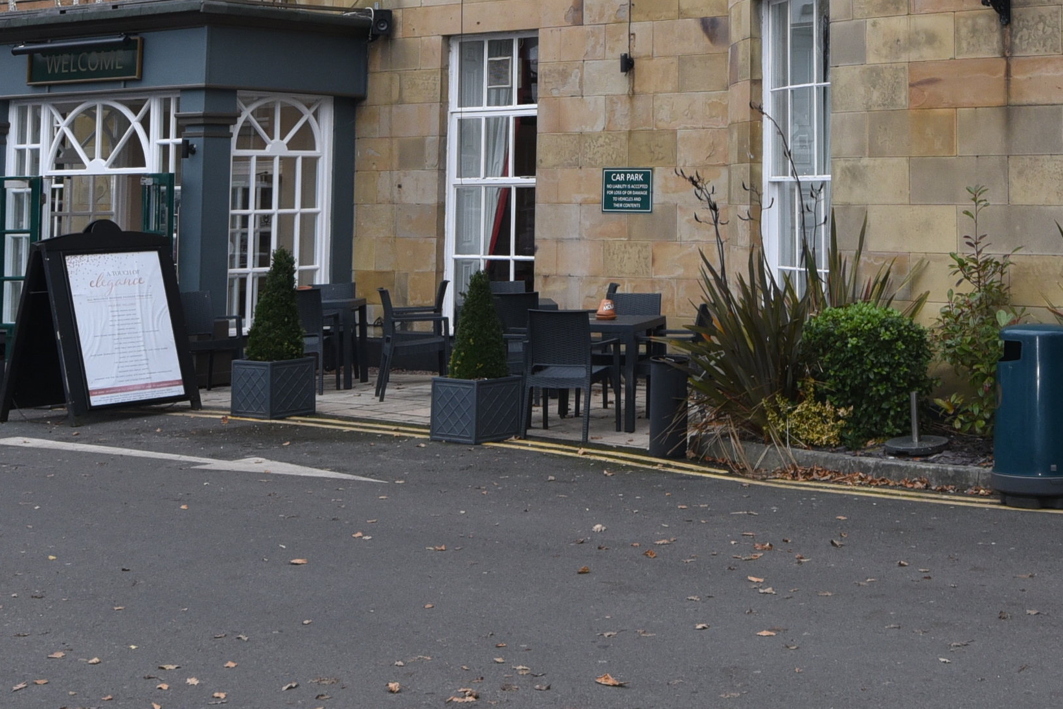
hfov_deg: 29.7
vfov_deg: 19.9
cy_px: -37
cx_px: 873
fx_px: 1949
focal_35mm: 66
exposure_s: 1/60
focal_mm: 24
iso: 800
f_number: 11
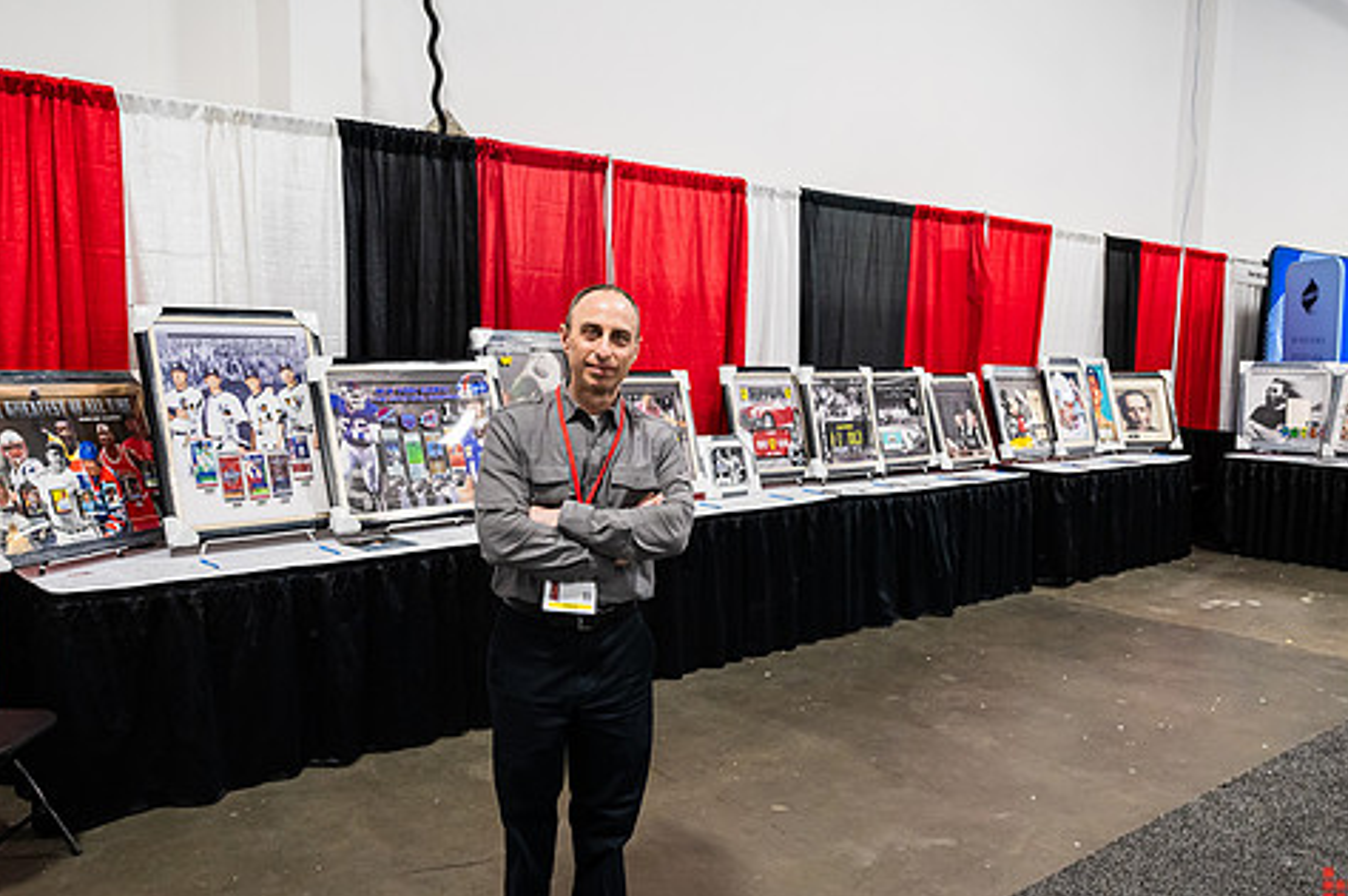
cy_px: 463
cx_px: 699
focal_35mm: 30
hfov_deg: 62.0
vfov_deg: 43.5
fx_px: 1122
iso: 4000
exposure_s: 1/200
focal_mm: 24
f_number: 4
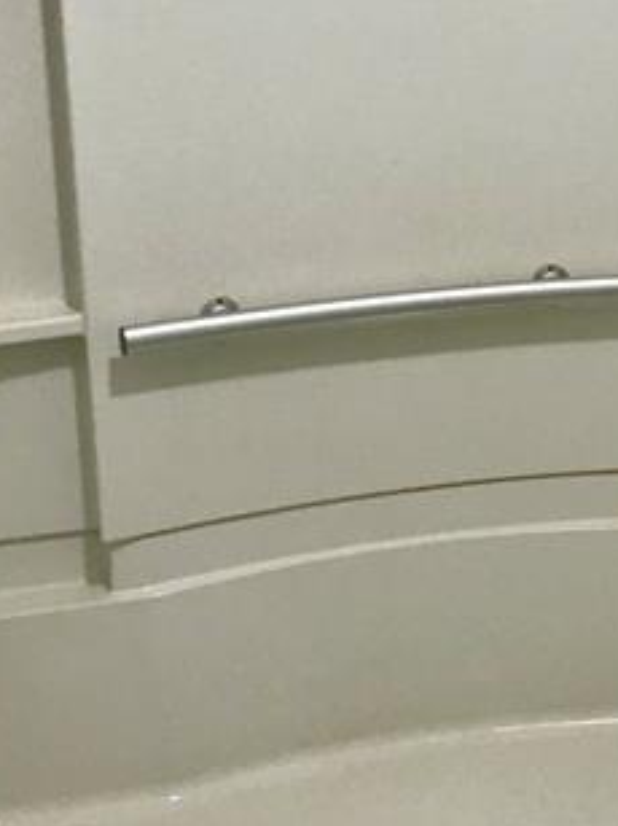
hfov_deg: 20.5
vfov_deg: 27.0
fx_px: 1667
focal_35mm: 70
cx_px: 570
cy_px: 121
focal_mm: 3.99
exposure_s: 1/30
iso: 64
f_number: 1.8
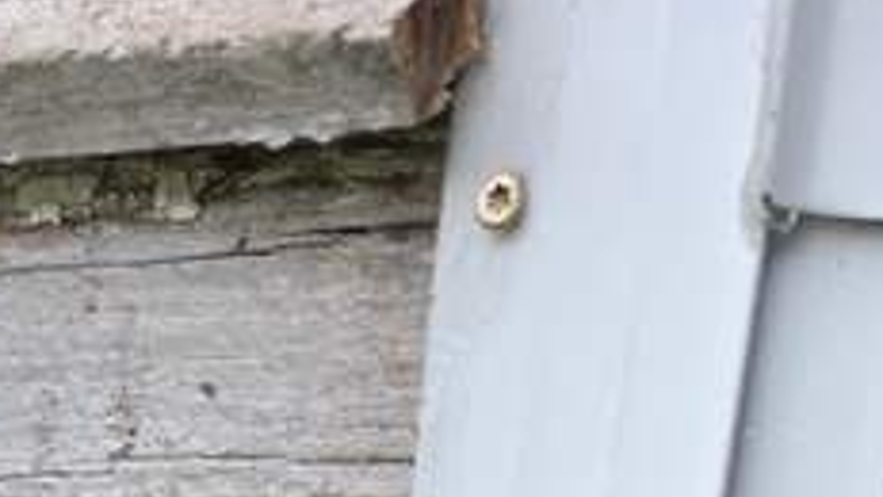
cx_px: -80
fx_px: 2435
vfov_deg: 8.3
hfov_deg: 19.7
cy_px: 1791
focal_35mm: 104
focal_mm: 6.5
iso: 10
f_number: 1.4
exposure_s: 1/187
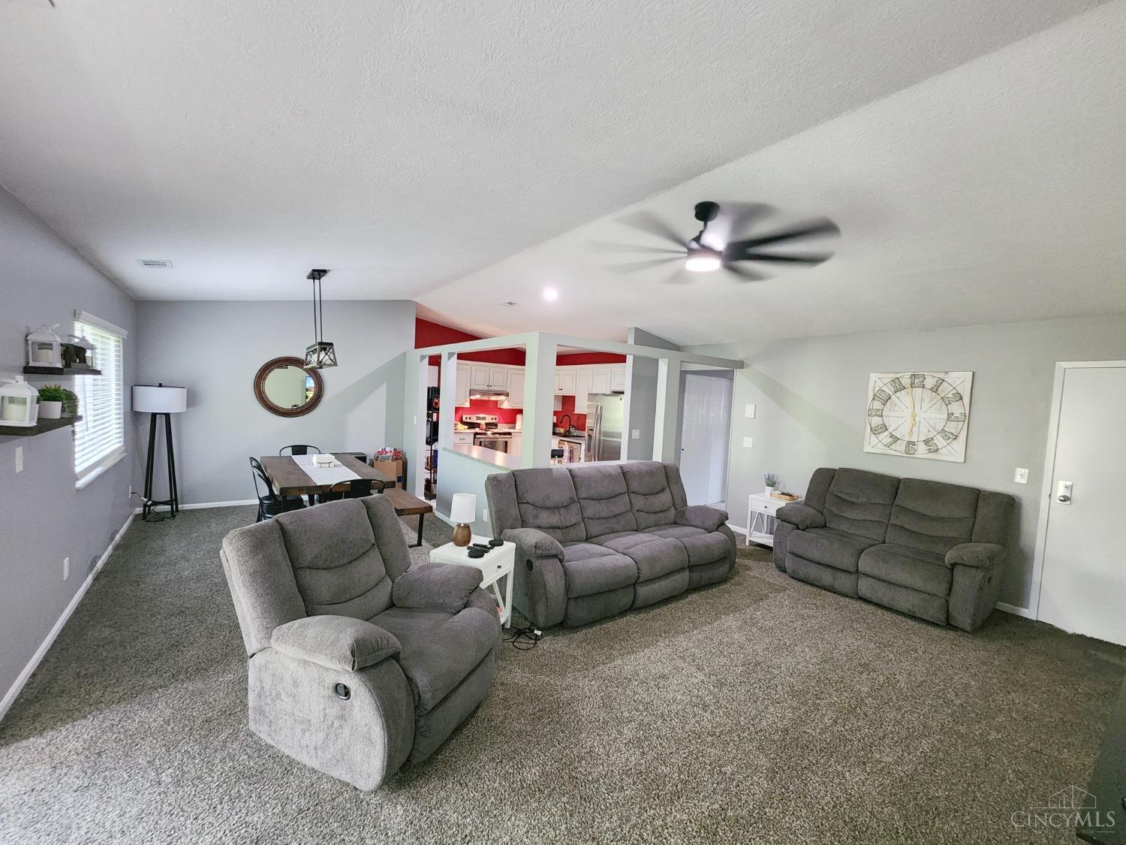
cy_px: 422
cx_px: 563
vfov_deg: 89.9
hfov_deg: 106.2
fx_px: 423
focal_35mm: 13
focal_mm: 2.2
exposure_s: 1/24
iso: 640
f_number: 2.2
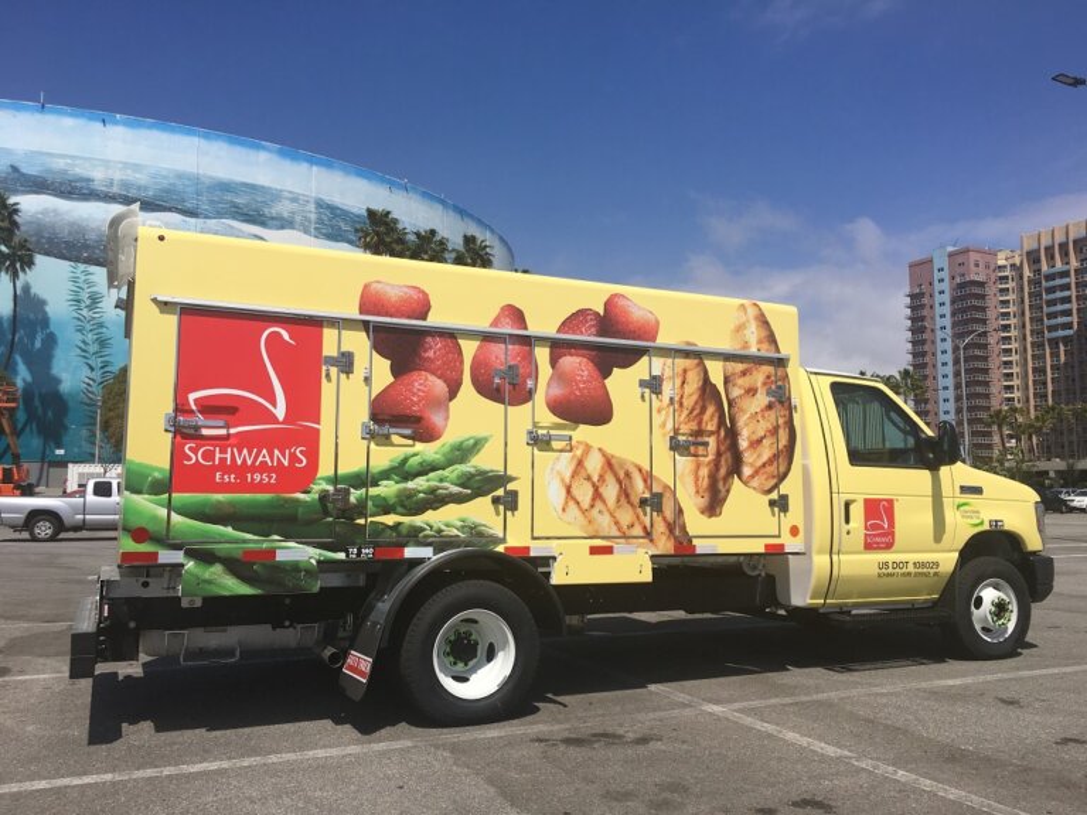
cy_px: 408
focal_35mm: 29
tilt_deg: +5.7
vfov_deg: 48.2
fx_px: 911
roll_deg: -0.1
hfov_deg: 61.7
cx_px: 544
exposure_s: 1/3344
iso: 25
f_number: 2.2
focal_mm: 4.15
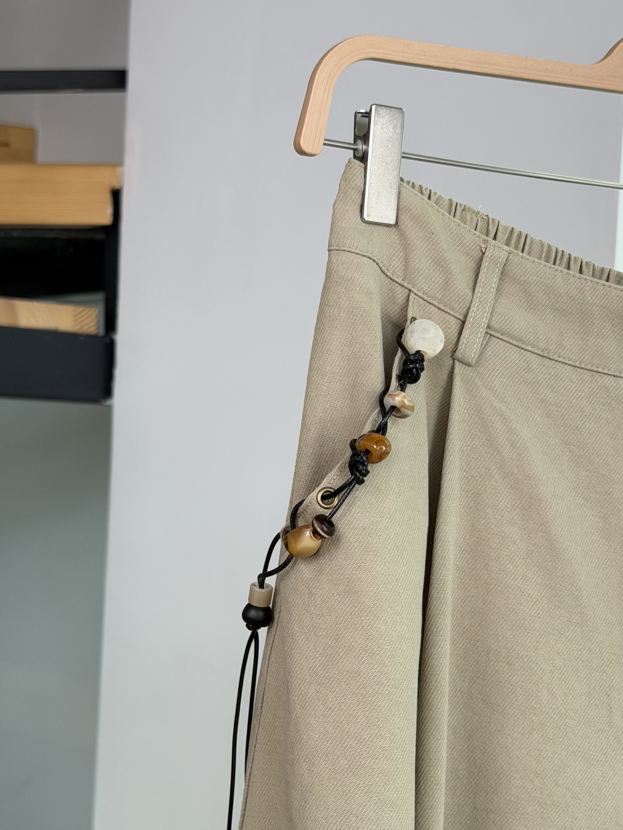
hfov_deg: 22.2
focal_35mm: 66
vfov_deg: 29.3
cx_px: 371
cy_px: 488
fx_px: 1584
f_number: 1.78
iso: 64
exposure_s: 1/200
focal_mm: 6.76
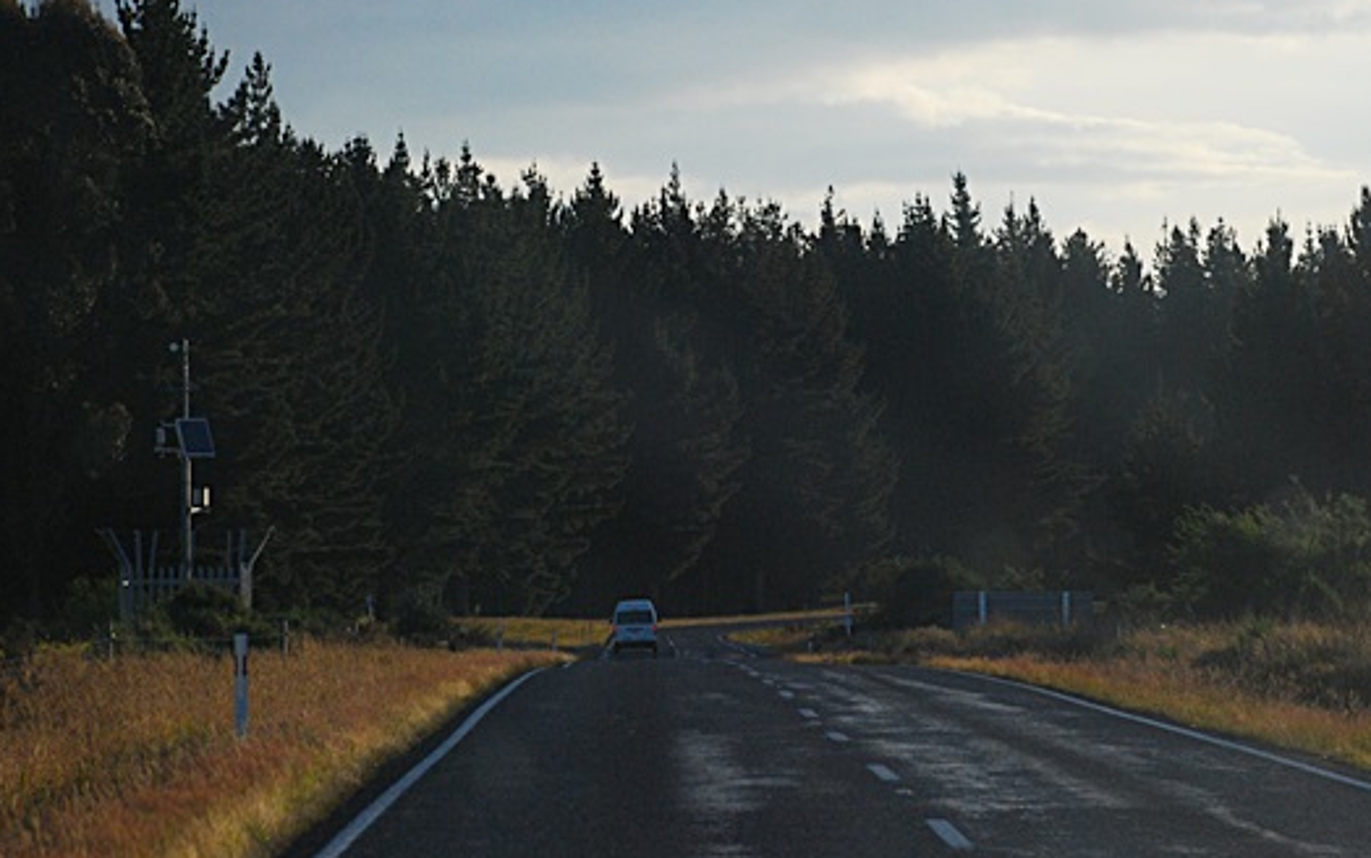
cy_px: 411
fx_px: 6990
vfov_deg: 7.0
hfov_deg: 11.2
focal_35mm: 187
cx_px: 908
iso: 400
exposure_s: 1/1250
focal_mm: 80
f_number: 5.6
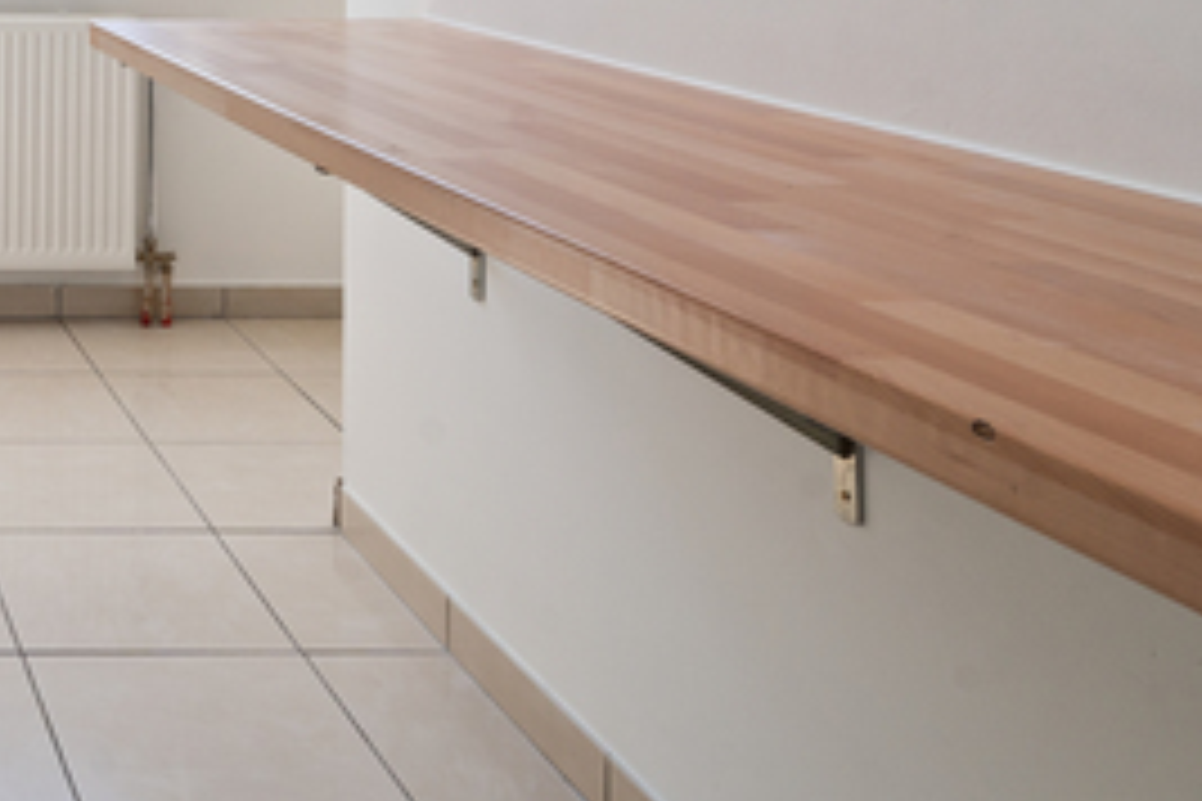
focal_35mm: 48
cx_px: -230
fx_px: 1603
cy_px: -160
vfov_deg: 25.3
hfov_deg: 33.6
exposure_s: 1/13
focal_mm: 16
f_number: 11
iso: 250
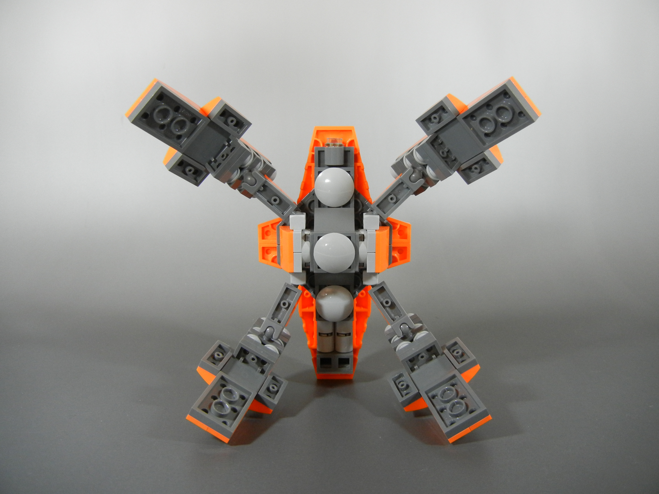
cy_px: 247
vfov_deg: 46.8
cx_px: 330
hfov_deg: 60.0
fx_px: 571
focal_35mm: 30
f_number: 3.5
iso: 400
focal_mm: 5.4
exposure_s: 1/41.4
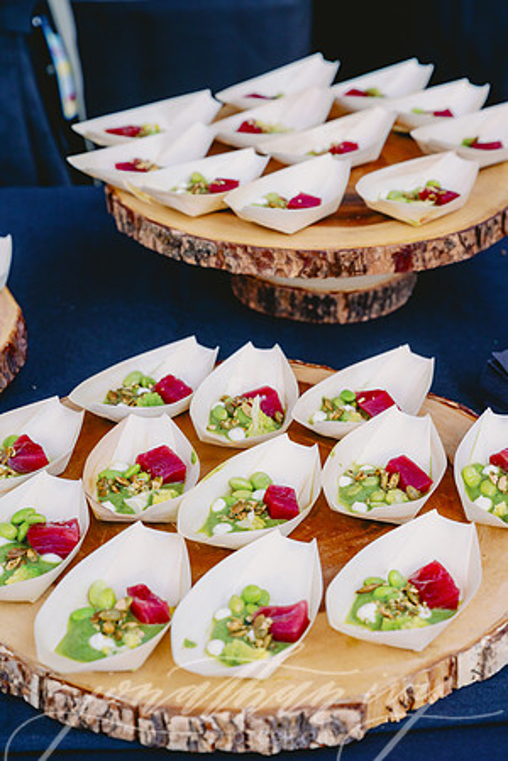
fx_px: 1482
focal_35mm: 70
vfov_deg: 28.8
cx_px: 254
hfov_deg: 19.5
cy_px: 380
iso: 400
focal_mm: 70
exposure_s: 1/320
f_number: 7.1
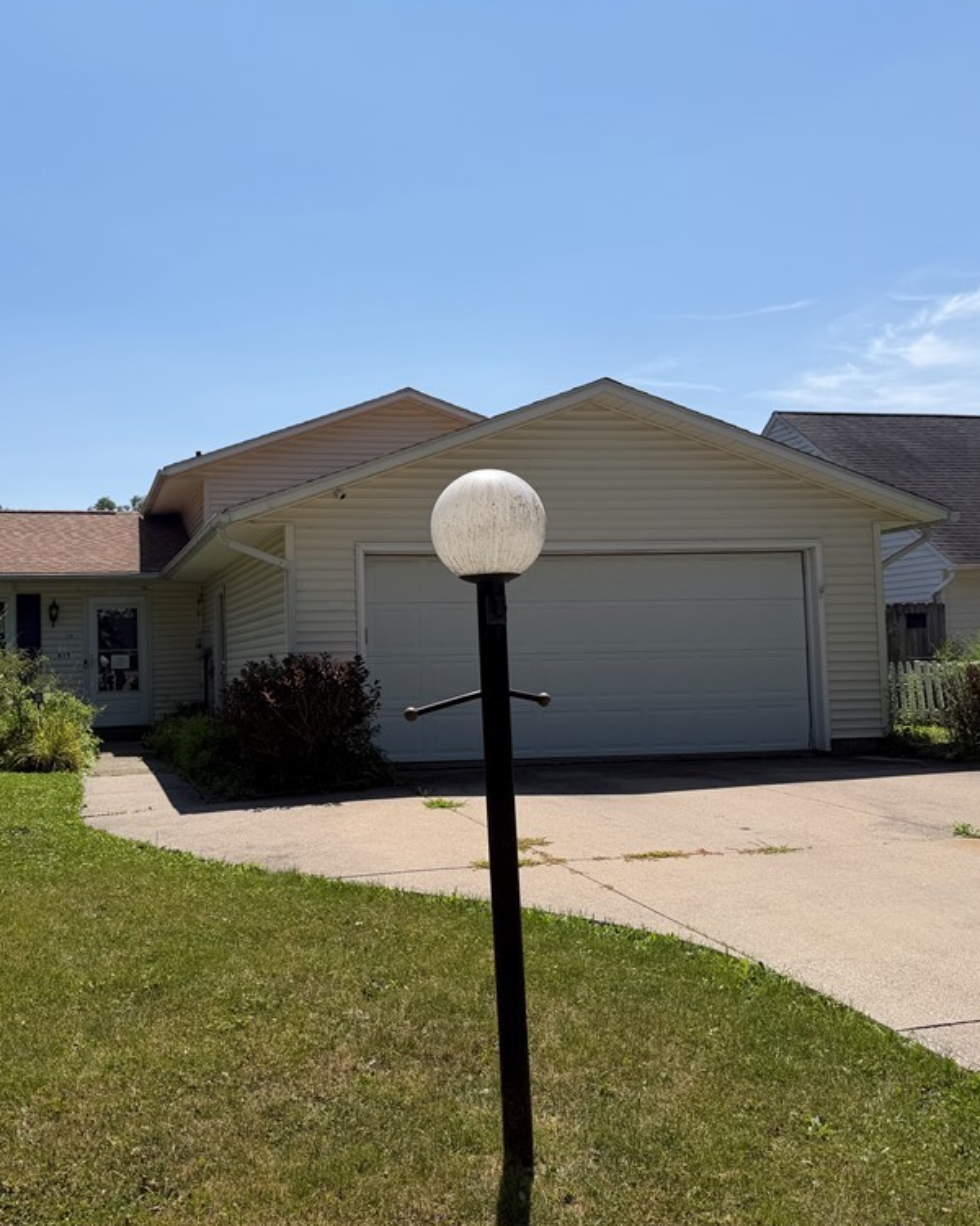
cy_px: 608
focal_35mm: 32
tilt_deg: +1.5
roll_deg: +1.8
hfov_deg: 44.8
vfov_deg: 55.7
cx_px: 296
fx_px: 1160
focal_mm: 6.76
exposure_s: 1/6173
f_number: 1.78
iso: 80
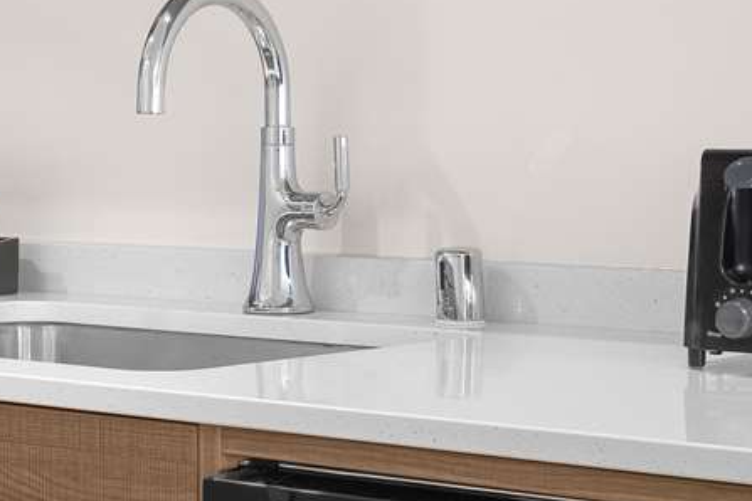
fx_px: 2381
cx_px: 104
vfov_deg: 12.0
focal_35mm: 114
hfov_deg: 17.7
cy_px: 171
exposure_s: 1/30
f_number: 8
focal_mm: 22.9
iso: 400
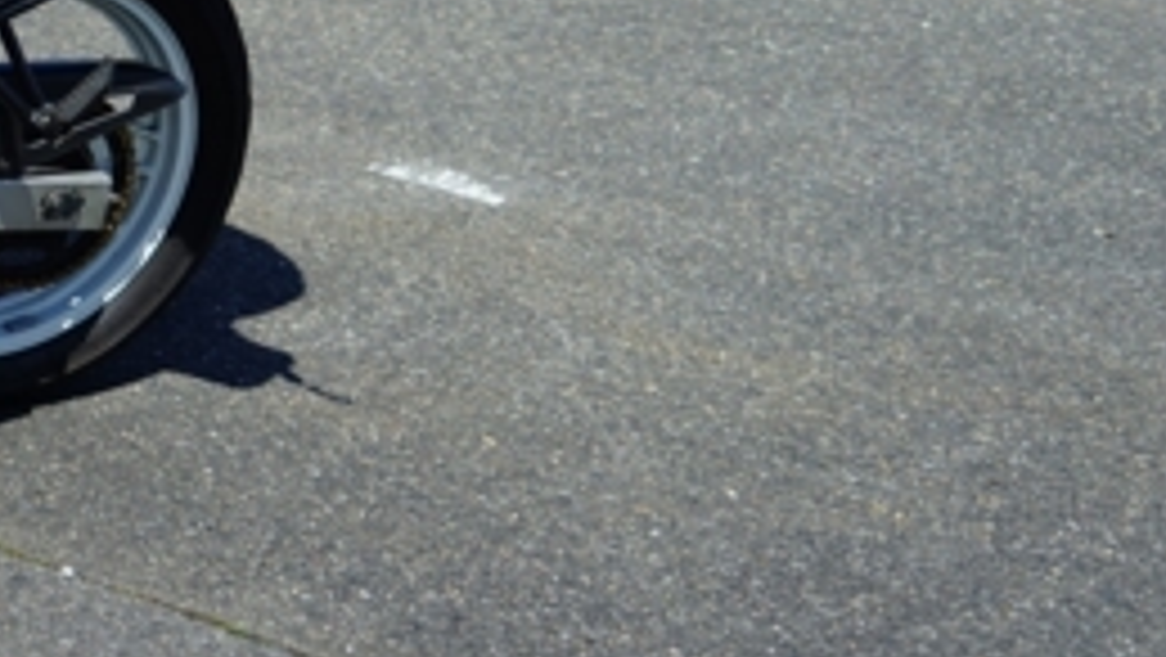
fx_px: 3403
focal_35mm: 110
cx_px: -527
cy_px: -392
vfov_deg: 10.6
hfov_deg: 17.6
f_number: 4.5
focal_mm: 34
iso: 100
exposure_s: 1/500
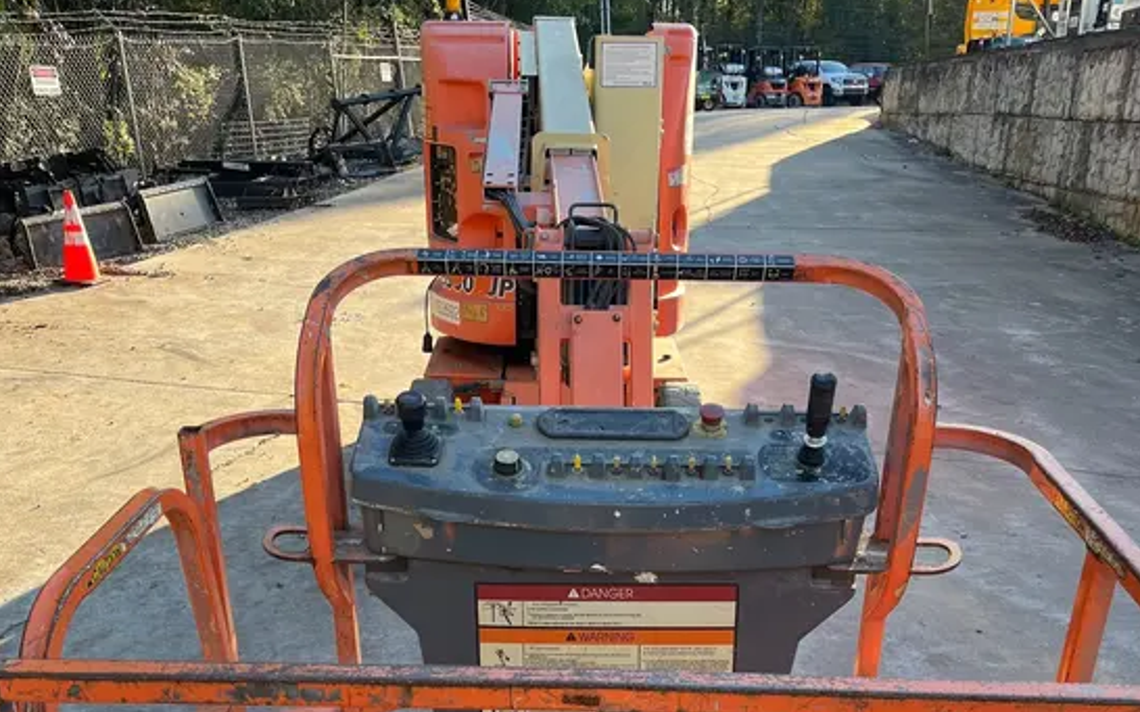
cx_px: 570
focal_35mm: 37
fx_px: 1149
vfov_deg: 33.4
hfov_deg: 52.8
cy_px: 569
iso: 50
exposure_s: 1/313
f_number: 1.6
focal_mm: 5.1
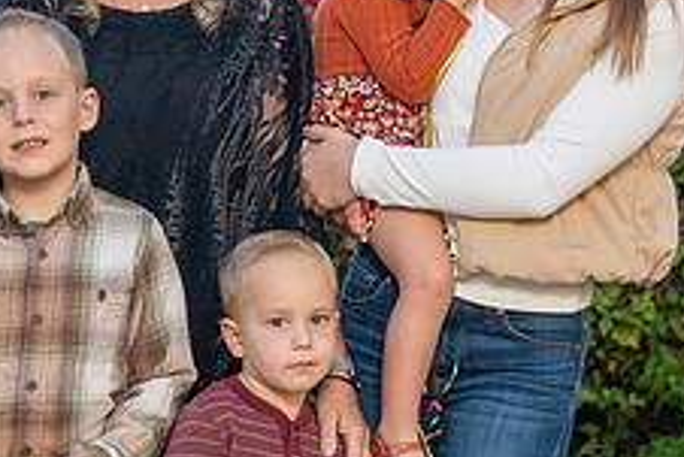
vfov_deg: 11.2
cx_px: 176
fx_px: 2338
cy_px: 153
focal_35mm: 123
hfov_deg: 16.6
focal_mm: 48
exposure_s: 1/200
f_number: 4
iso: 160
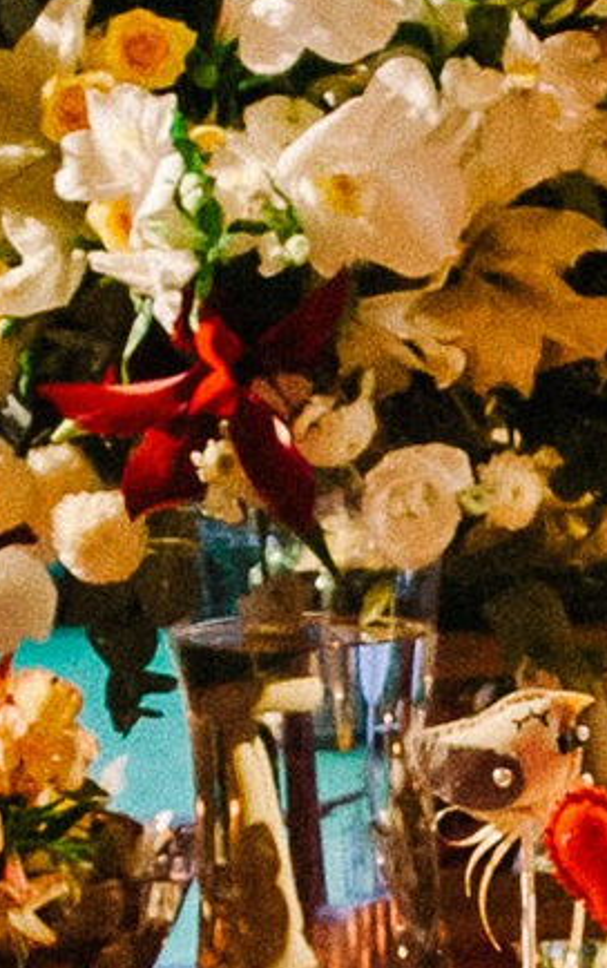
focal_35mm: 203
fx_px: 5362
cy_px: 1166
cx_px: 750
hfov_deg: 6.4
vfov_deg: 10.2
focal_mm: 24
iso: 2500
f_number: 2.8
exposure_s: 1/125
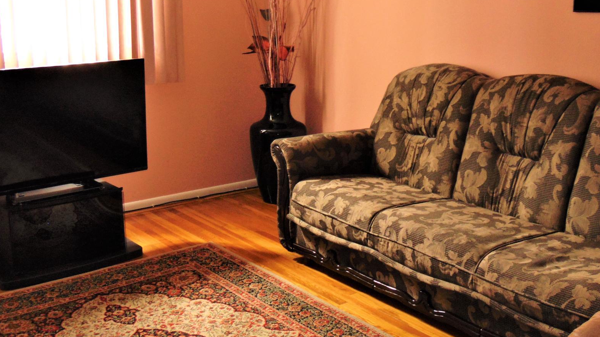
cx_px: 305
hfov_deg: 43.7
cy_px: 142
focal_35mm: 47
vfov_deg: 25.4
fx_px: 748
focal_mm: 5.8
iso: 160
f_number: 3.2
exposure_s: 1/10
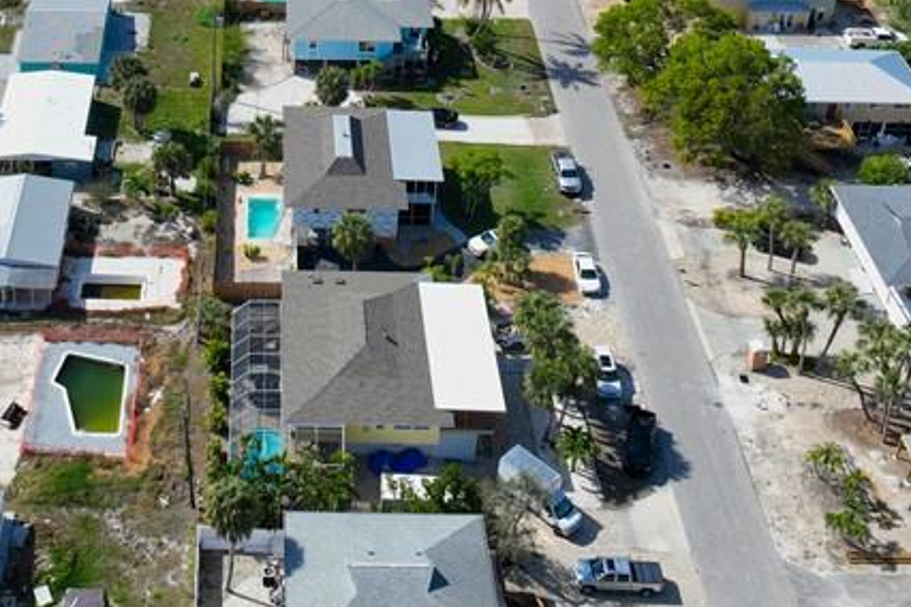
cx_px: 222
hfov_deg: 32.7
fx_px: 1518
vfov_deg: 21.6
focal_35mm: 60
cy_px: -35
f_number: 3.5
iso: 100
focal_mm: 12.29
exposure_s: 1/2000
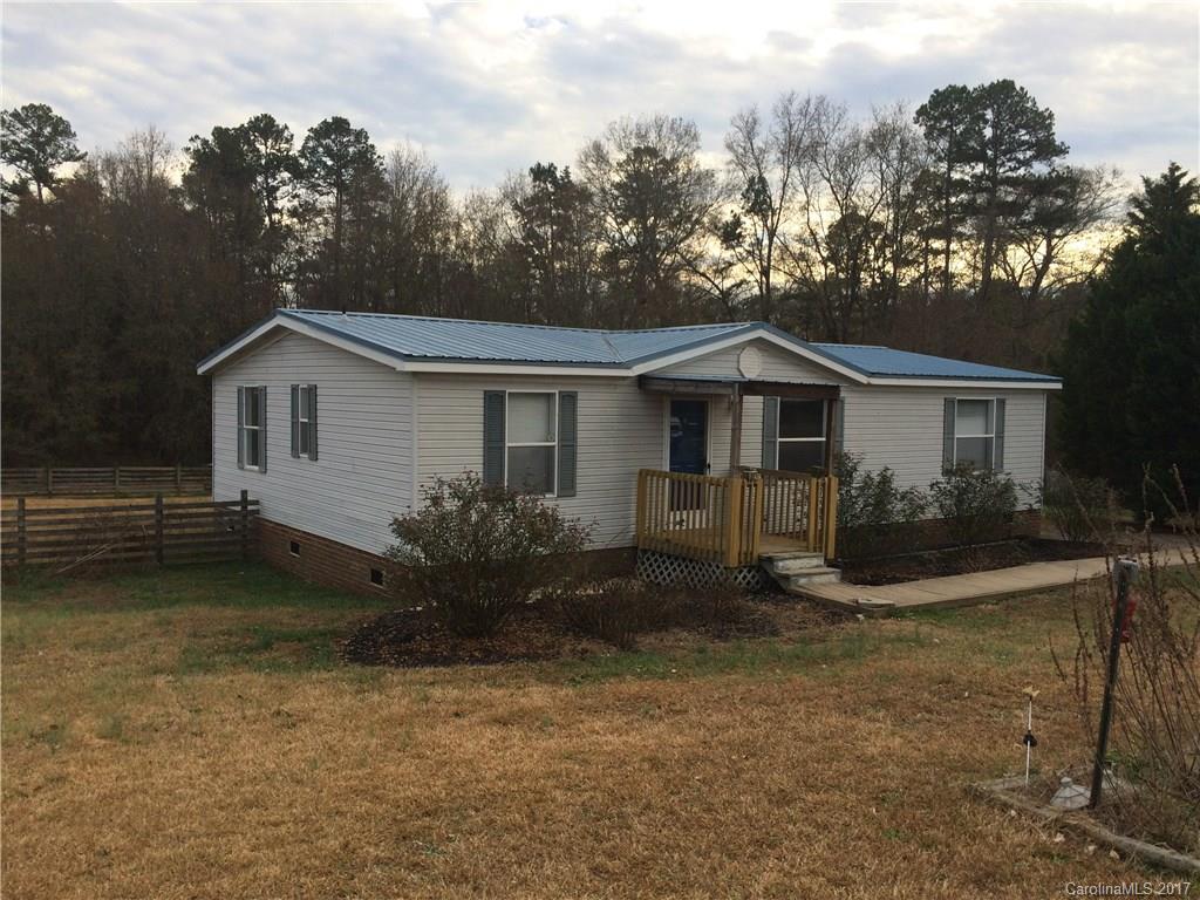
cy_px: 450
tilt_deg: -3.4
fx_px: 1005
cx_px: 600
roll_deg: -0.1
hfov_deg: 61.7
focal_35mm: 29
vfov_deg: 48.2
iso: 32
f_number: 2.2
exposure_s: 1/446
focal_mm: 4.15
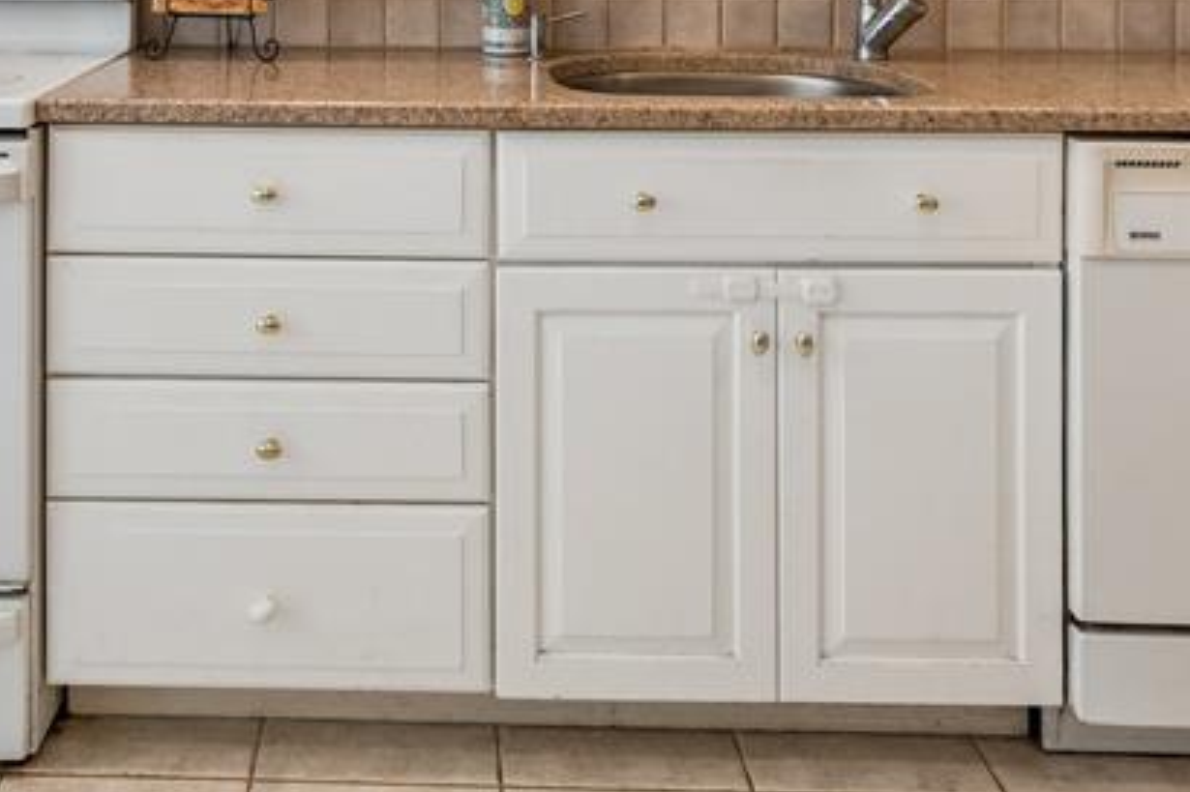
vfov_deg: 29.8
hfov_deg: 47.8
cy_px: -96
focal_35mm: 40
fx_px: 1322
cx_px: 406
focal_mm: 16
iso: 640
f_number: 8
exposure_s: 1/60
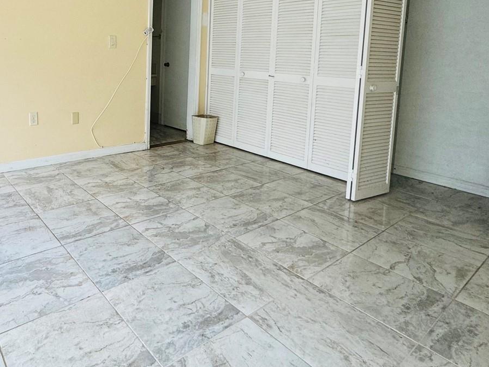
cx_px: 139
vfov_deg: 51.9
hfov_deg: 66.2
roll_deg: -1.2
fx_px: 353
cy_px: 81
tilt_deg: -5.5
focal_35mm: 25
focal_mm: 2.22
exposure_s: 1/99
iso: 100
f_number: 2.2
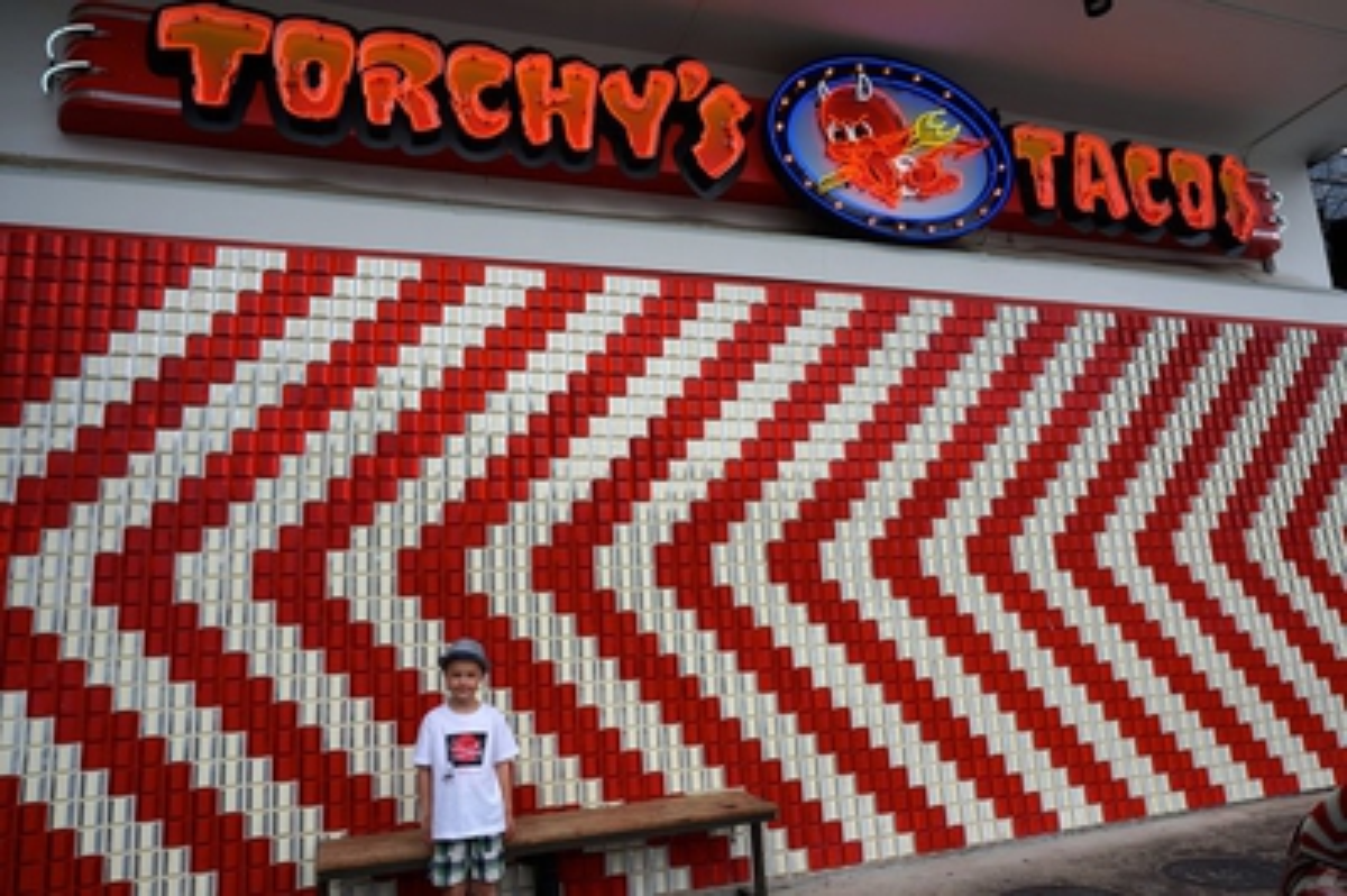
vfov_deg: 53.1
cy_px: 448
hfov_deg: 73.8
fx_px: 897
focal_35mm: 24
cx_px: 674
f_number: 8
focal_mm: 16
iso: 100
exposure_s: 1/125
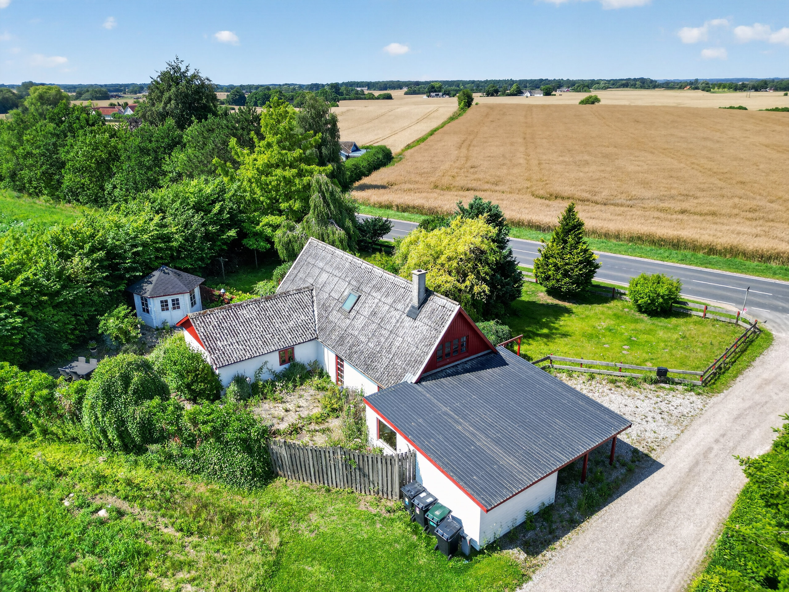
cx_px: 394
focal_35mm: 24
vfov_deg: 56.8
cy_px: 296
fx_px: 547
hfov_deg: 71.6
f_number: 1.7
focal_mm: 6.7
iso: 110
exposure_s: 1/2500
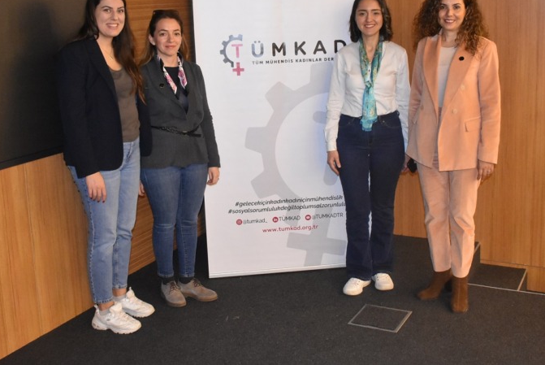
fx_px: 723
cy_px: 137
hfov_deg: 41.3
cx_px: 269
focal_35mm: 48
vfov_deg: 28.2
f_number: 3.8
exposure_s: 1/60
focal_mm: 23
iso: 4500
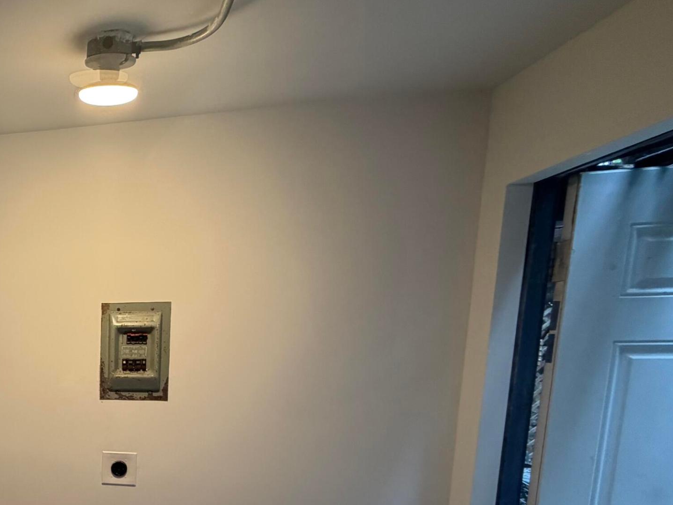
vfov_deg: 46.7
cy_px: 415
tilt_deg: -8.6
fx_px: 544
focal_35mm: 28
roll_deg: +0.6
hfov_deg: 51.8
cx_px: 12
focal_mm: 2.22
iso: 250
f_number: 2.2
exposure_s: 1/120
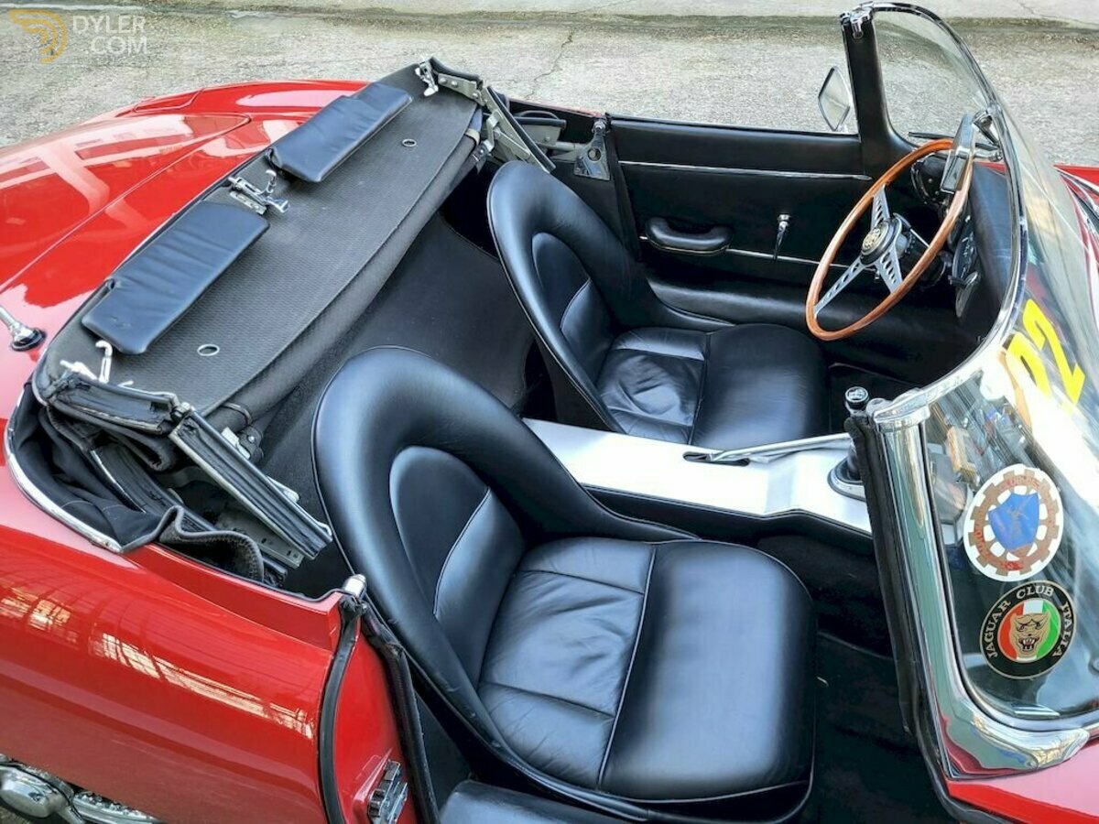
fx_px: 825
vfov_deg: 53.1
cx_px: 550
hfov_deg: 67.3
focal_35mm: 26
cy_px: 412
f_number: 1.8
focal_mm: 5.4
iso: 160
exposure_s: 1/100
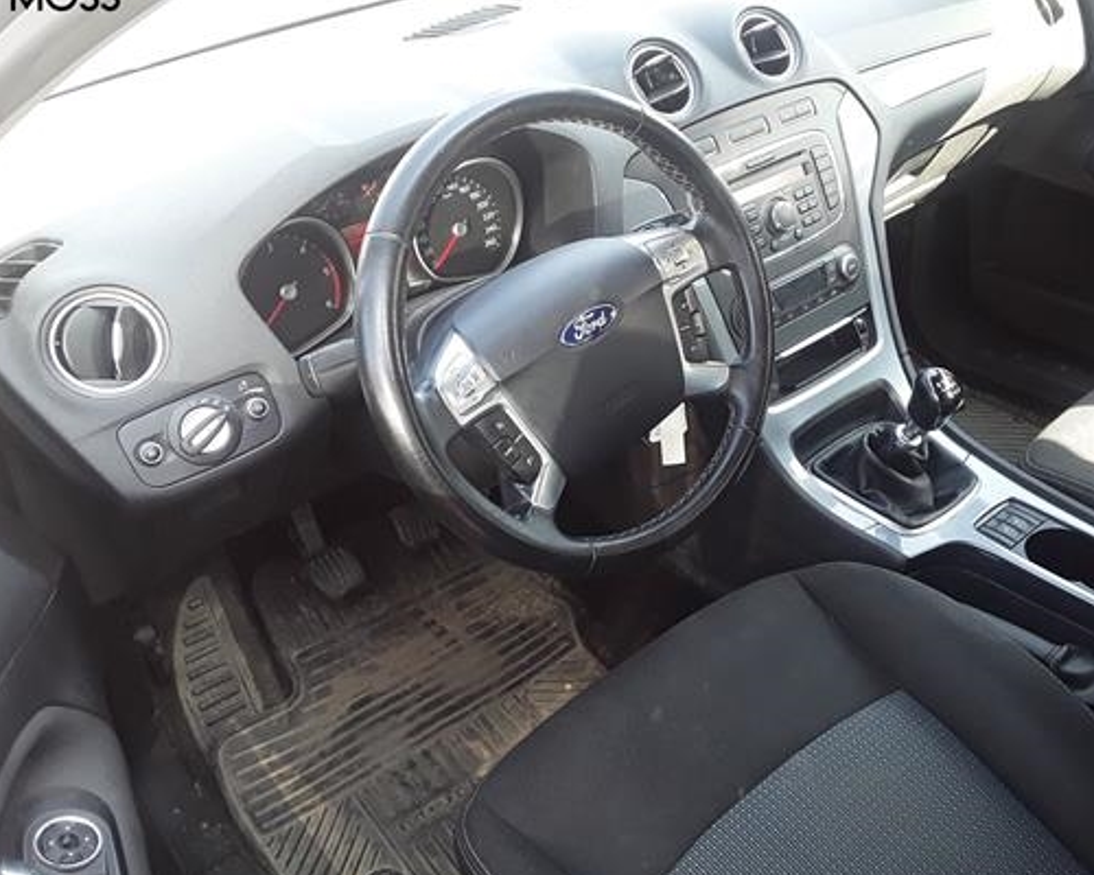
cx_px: 641
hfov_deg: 51.3
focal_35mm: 35
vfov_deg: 42.2
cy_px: 416
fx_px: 1133
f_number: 1.9
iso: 64
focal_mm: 2.91
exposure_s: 1/50
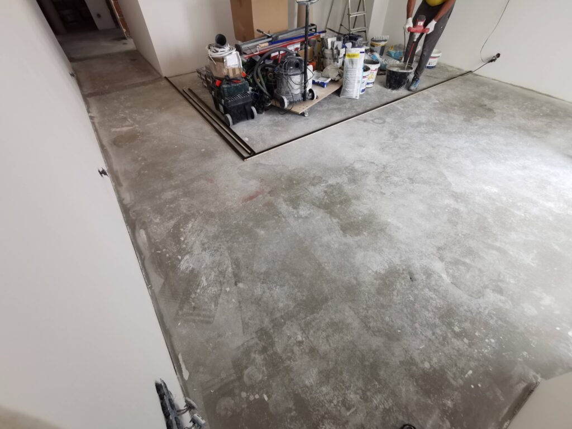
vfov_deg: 78.1
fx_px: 264
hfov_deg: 94.5
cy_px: 214
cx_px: 286
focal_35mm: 16
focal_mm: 2.35
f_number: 2.2
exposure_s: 1/60
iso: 100
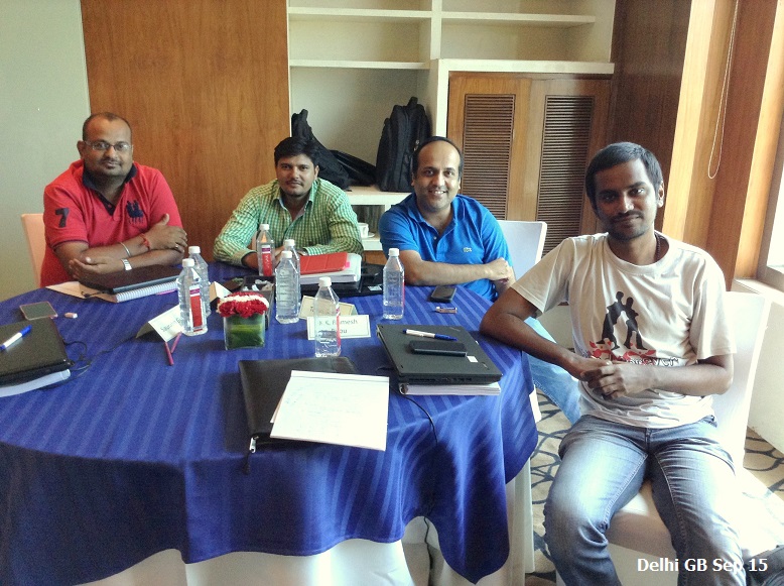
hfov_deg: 55.4
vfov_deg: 42.8
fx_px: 746
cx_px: 392
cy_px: 293
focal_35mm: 33
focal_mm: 3.3
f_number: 2.4
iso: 80
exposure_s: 1/24
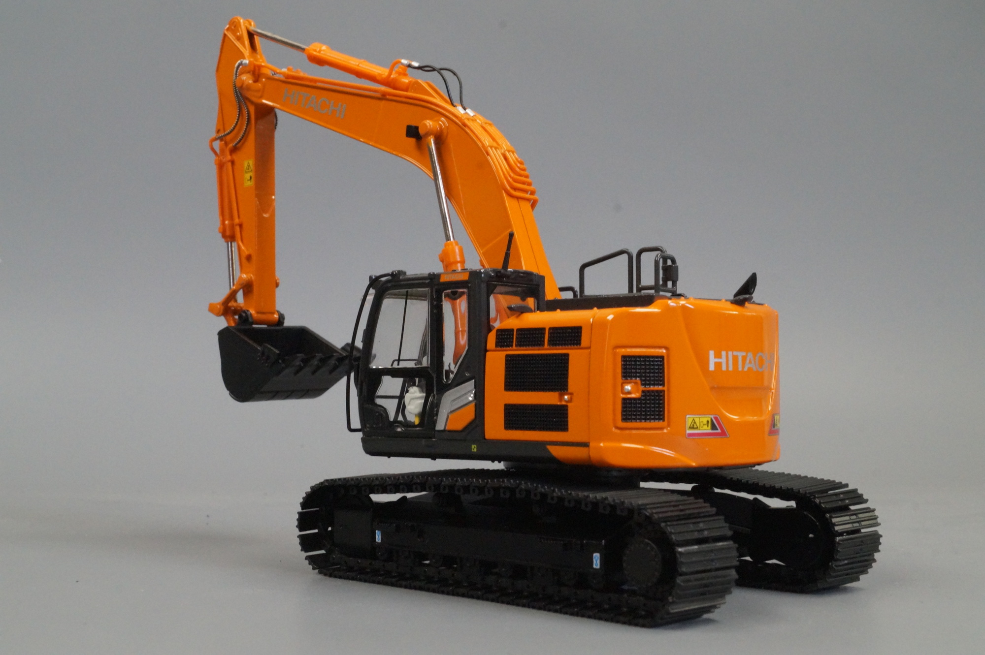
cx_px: 492
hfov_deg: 43.6
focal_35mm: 45
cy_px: 328
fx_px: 1230
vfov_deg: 29.8
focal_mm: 30
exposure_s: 1/25
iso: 3200
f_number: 18
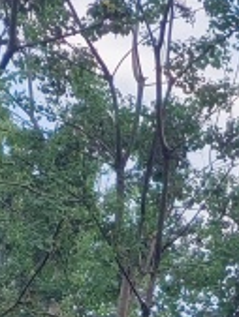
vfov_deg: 11.3
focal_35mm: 170
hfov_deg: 8.7
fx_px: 1563
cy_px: 442
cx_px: 235
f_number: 1.9
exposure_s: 1/710
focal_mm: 5.52
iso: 50
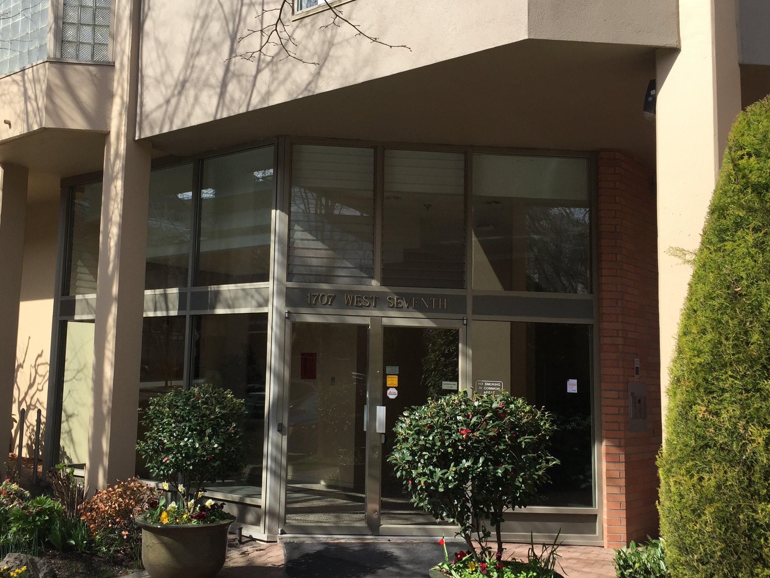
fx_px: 823
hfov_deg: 50.0
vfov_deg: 38.7
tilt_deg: +5.5
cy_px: 303
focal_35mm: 37
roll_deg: -2.3
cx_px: 333
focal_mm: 4.15
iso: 32
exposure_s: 1/1163
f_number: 2.2
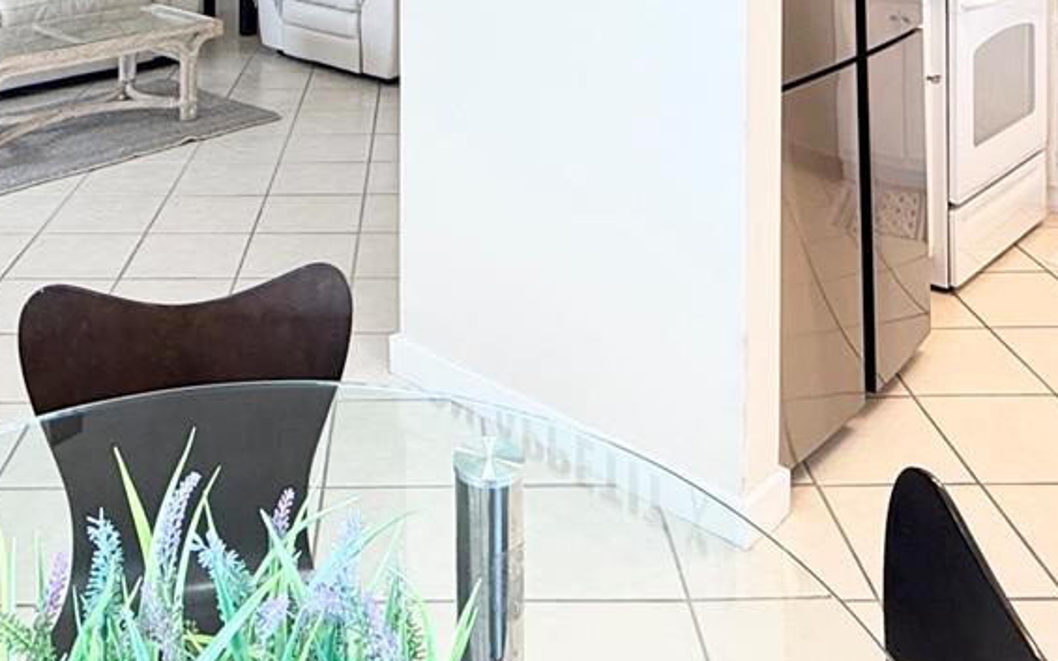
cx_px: 451
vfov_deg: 25.9
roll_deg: +0.6
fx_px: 1211
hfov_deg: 47.1
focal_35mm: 42
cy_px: -212
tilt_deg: -0.4
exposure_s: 1/60
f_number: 2.2
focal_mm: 2.22
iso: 160
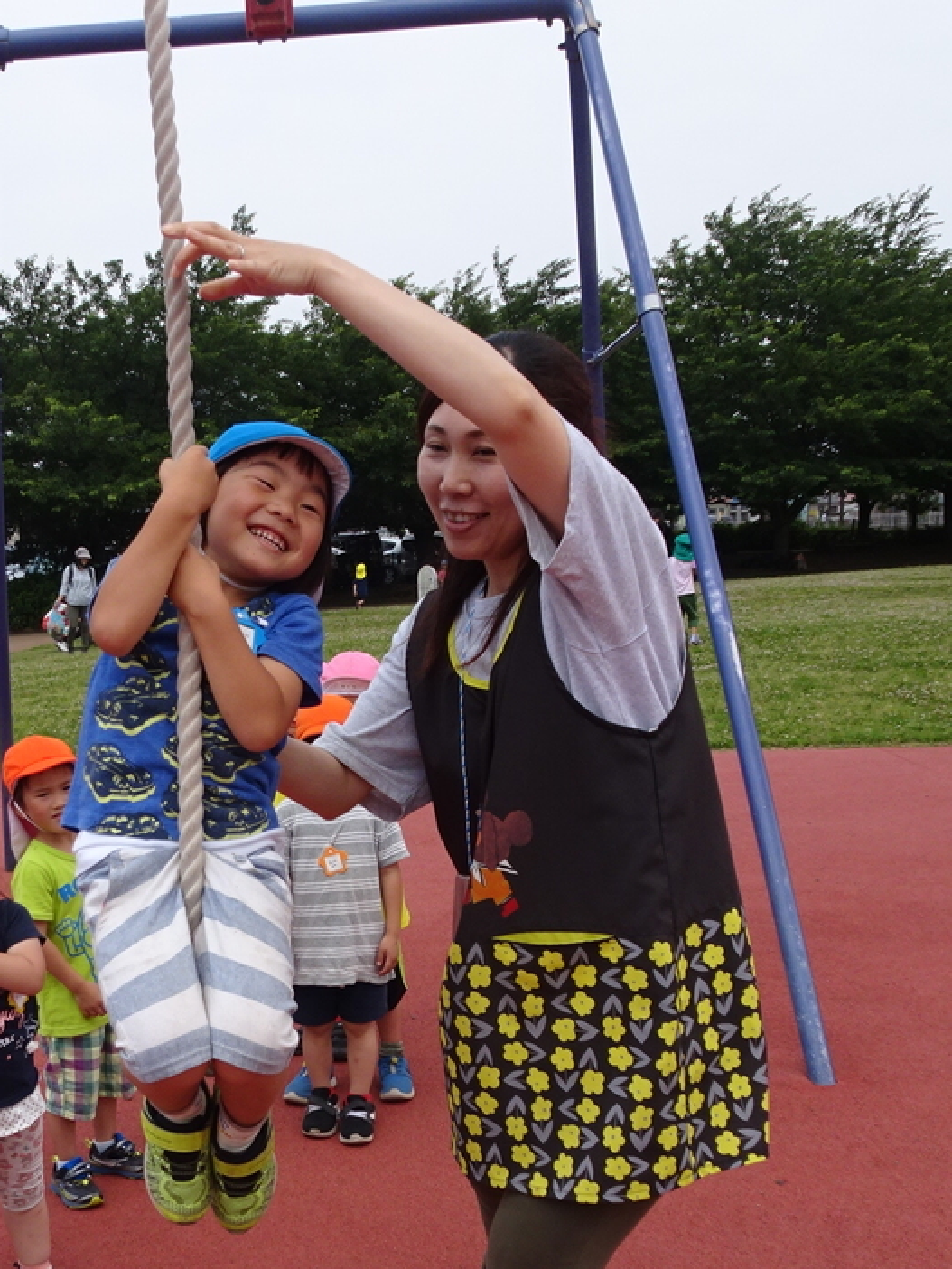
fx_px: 1503
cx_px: 195
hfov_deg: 34.1
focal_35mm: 41
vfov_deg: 45.2
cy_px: 824
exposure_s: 1/800
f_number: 3.5
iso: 80
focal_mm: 4.1
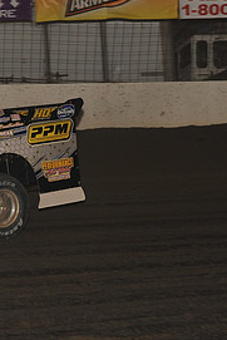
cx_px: -115
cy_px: 156
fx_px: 2021
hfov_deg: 6.3
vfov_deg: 9.6
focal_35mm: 214
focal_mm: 100
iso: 800
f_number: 6.3
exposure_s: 1/320
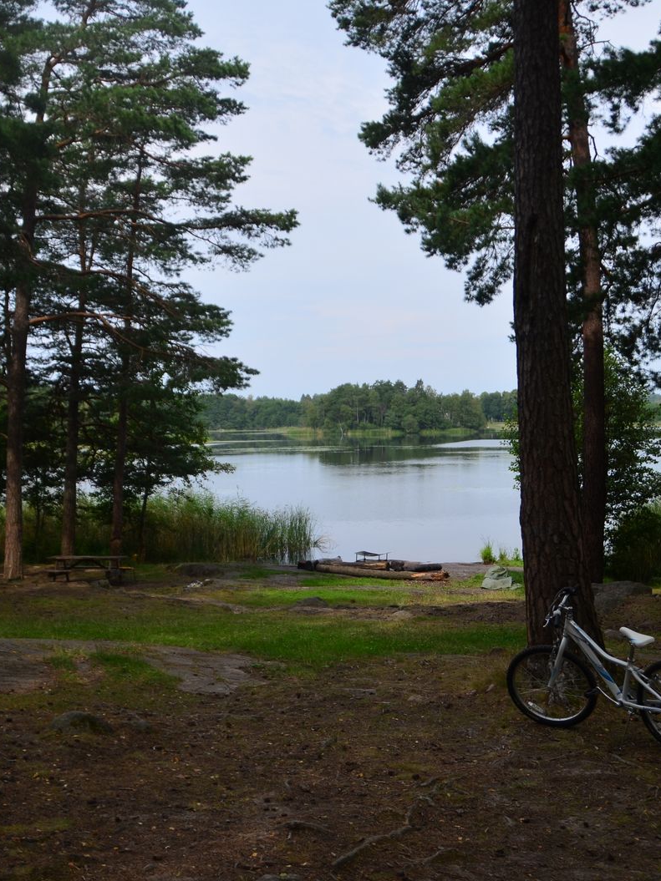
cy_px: 441
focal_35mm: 48
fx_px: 1222
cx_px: 323
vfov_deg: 39.7
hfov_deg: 30.3
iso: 100
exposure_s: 1/1000
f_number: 3.5
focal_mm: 22
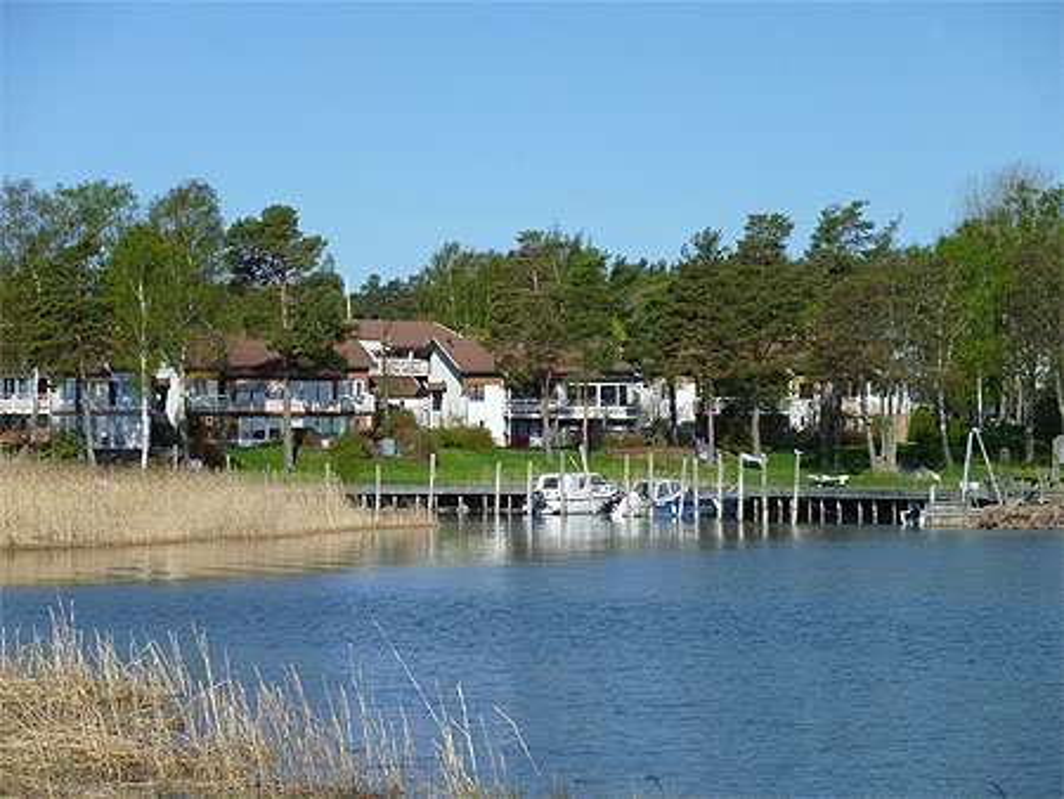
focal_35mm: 105
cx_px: 532
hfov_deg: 18.7
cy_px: 400
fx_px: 3229
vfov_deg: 14.1
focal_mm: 18.8
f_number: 5.2
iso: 80
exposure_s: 1/400
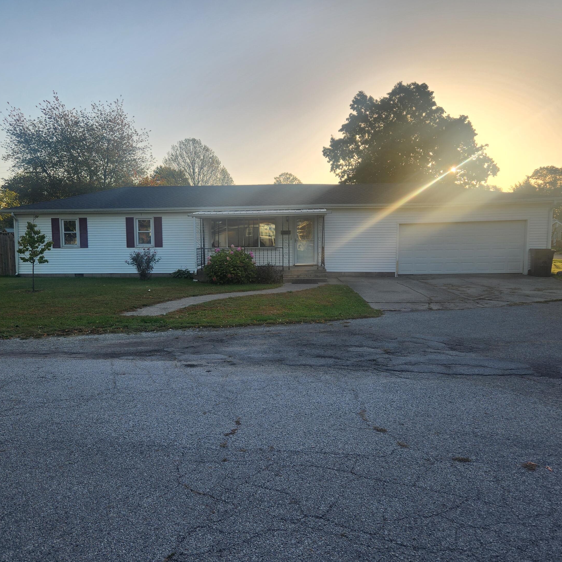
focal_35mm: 28
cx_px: 244
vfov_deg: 57.3
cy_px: 285
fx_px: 514
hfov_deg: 57.1
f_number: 1.8
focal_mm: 5.4
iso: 20
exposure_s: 1/788
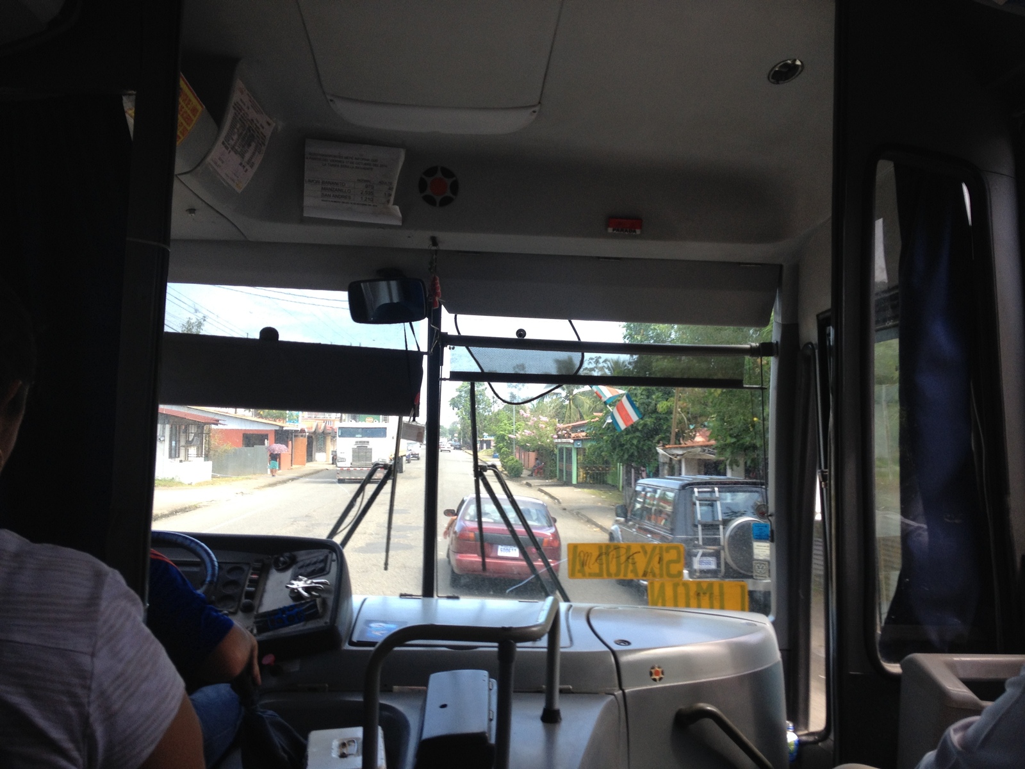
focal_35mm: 35
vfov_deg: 40.7
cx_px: 512
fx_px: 1036
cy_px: 384
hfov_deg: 52.6
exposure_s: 1/188
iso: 50
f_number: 2.4
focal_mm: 4.28
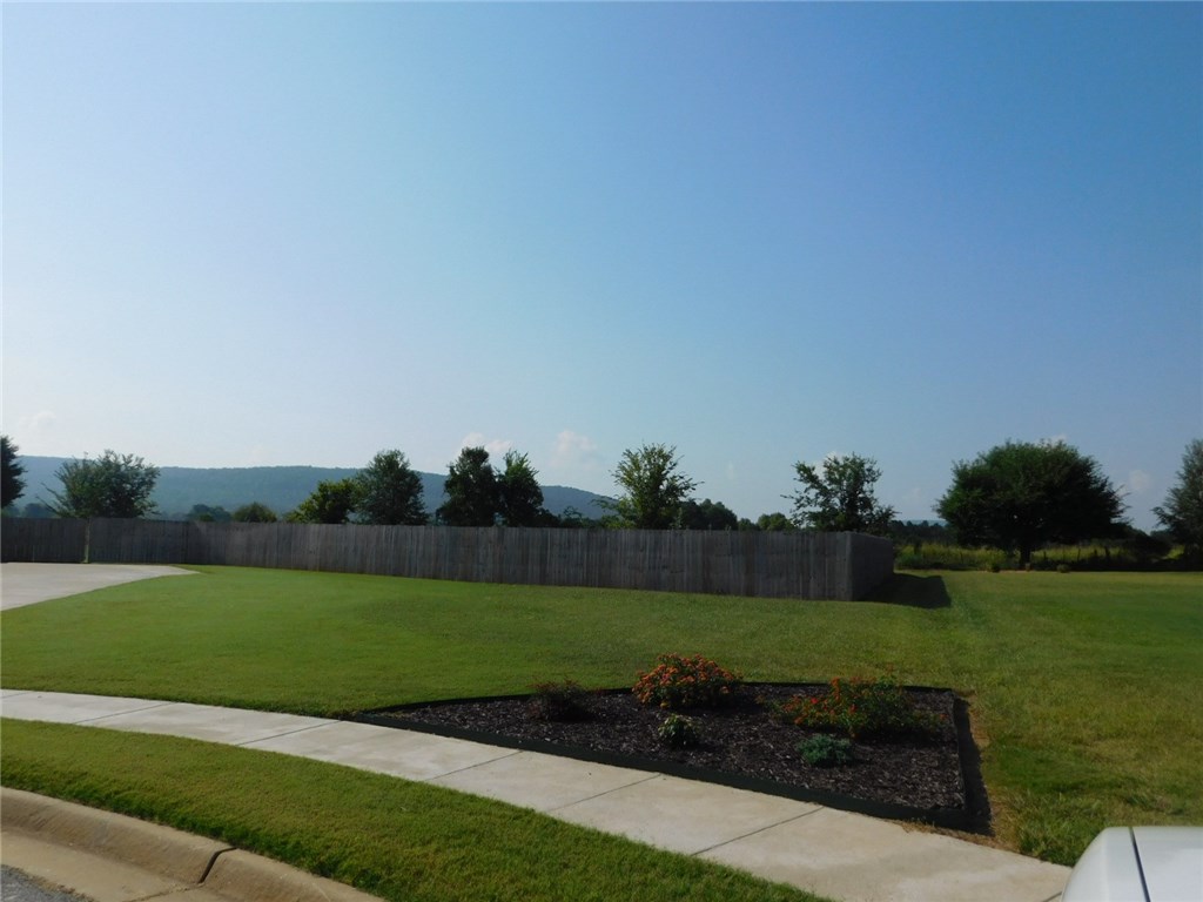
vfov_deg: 49.7
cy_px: 451
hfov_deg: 63.4
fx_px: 973
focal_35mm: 28
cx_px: 602
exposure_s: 1/1000
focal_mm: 4.9
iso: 125
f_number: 6.4
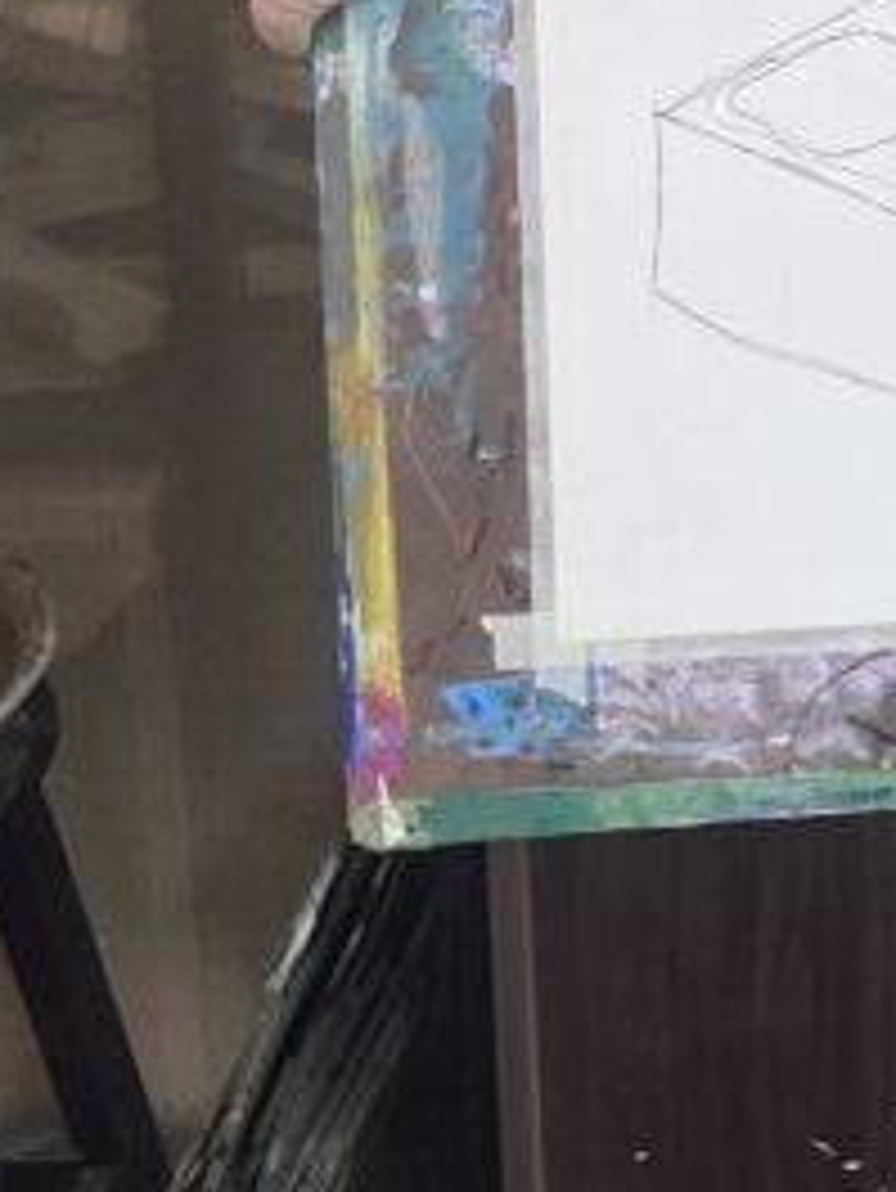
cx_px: 1666
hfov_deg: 13.4
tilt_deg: -11.1
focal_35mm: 98
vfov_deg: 18.4
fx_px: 3379
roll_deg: -1.2
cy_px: -436
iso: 125
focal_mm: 5.1
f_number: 1.6
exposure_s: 1/100
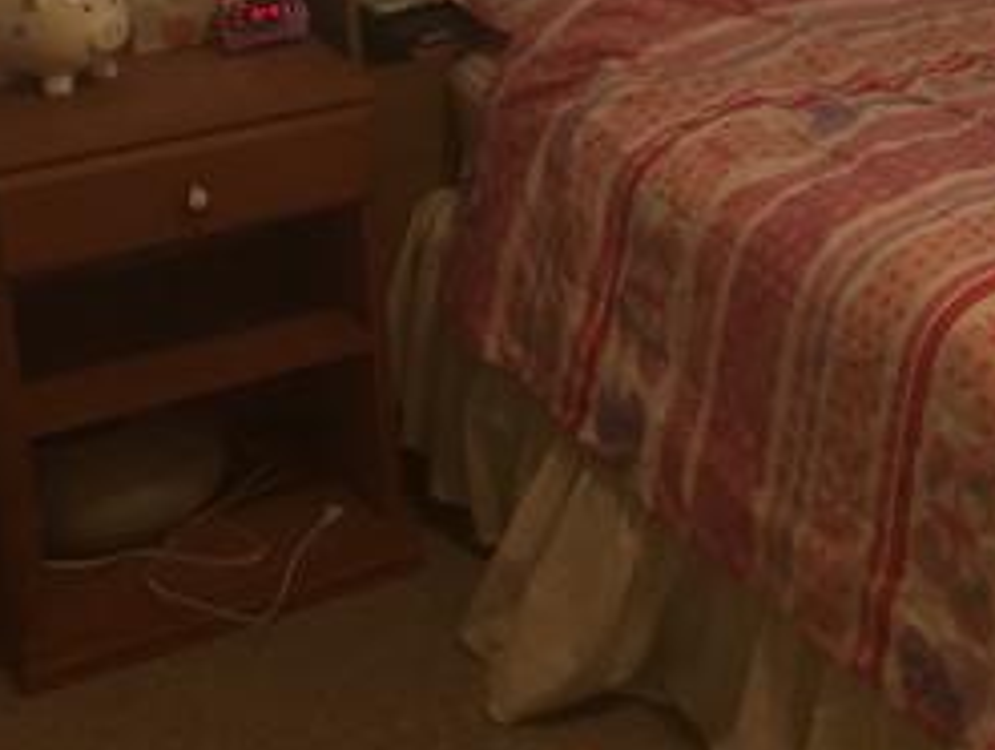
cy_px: -149
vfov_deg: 18.6
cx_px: 922
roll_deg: +2.5
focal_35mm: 75
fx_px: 2159
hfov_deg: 25.1
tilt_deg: -11.2
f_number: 2.2
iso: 125
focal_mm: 4.15
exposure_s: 1/30
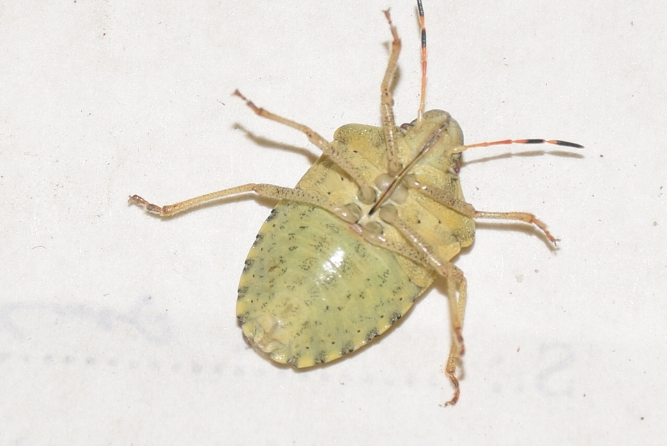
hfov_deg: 9.8
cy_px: 223
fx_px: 3894
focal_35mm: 210
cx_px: 334
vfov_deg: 6.6
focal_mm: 140
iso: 125
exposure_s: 1/160
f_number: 11
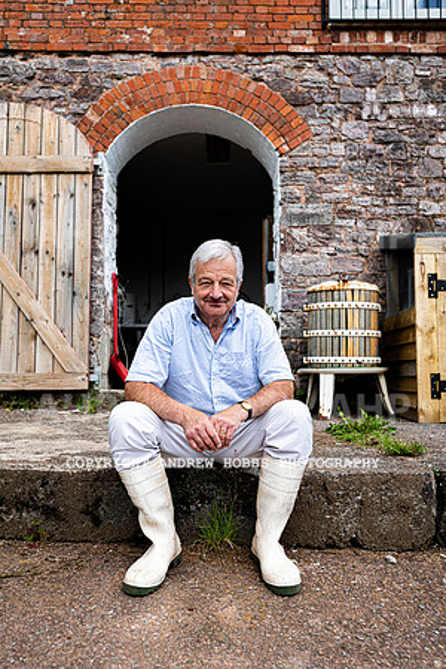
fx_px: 595
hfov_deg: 41.1
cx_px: 223
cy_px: 334
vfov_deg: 58.7
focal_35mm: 32
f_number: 5
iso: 250
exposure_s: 1/640
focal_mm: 32
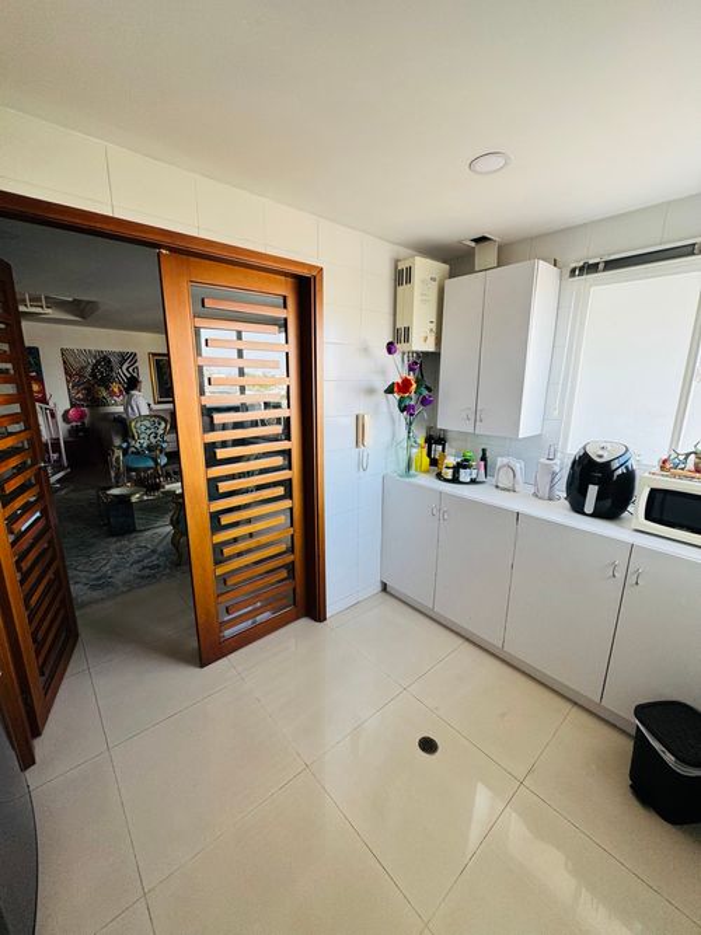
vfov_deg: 102.1
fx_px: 378
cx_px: 350
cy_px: 468
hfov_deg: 85.7
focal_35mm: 14
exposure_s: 1/99
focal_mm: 2.22
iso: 100
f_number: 2.2
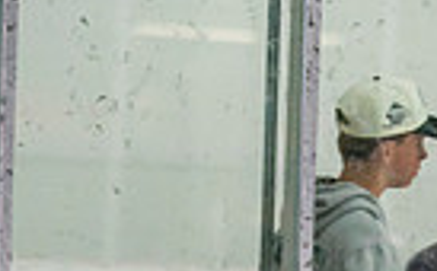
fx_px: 7060
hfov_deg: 3.5
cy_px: 466
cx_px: 708
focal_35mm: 594
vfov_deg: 2.2
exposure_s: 1/640
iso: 2500
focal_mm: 115
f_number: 2.8
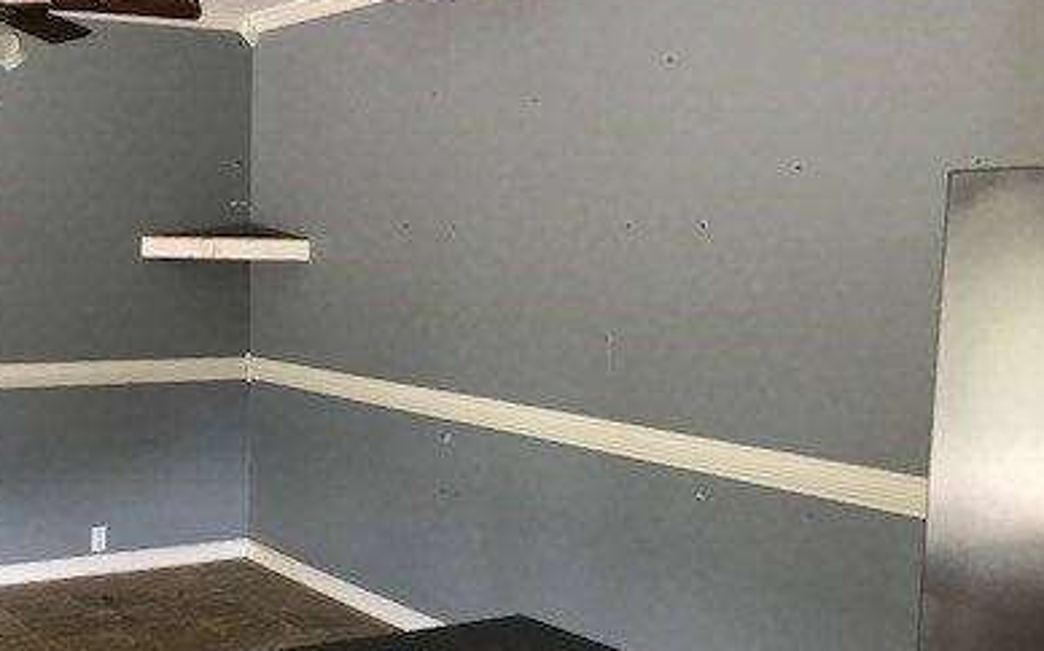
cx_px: 283
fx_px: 1393
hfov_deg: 40.1
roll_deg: -0.6
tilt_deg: -6.4
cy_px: 393
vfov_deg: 26.2
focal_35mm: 49
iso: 50
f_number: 1.8
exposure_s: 1/15
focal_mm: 3.99
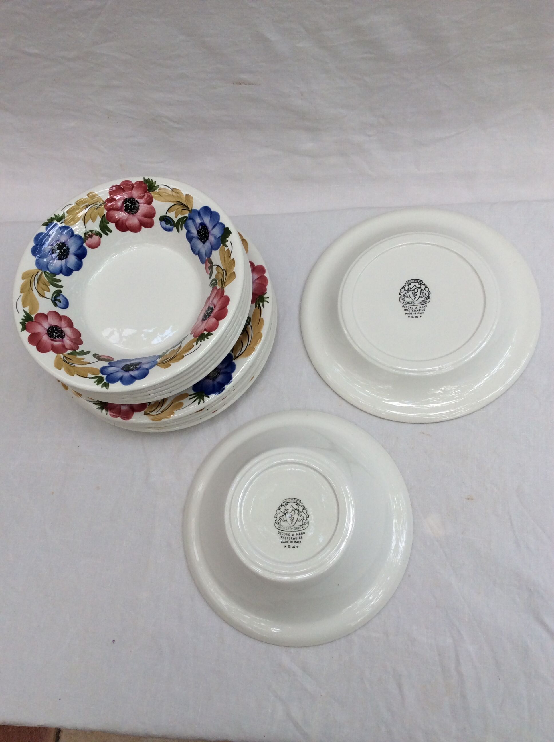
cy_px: 371
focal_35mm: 32
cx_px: 277
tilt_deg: -69.0
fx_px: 685
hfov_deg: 44.1
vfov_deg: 56.9
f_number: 2.4
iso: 32
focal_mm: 3.3
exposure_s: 1/100
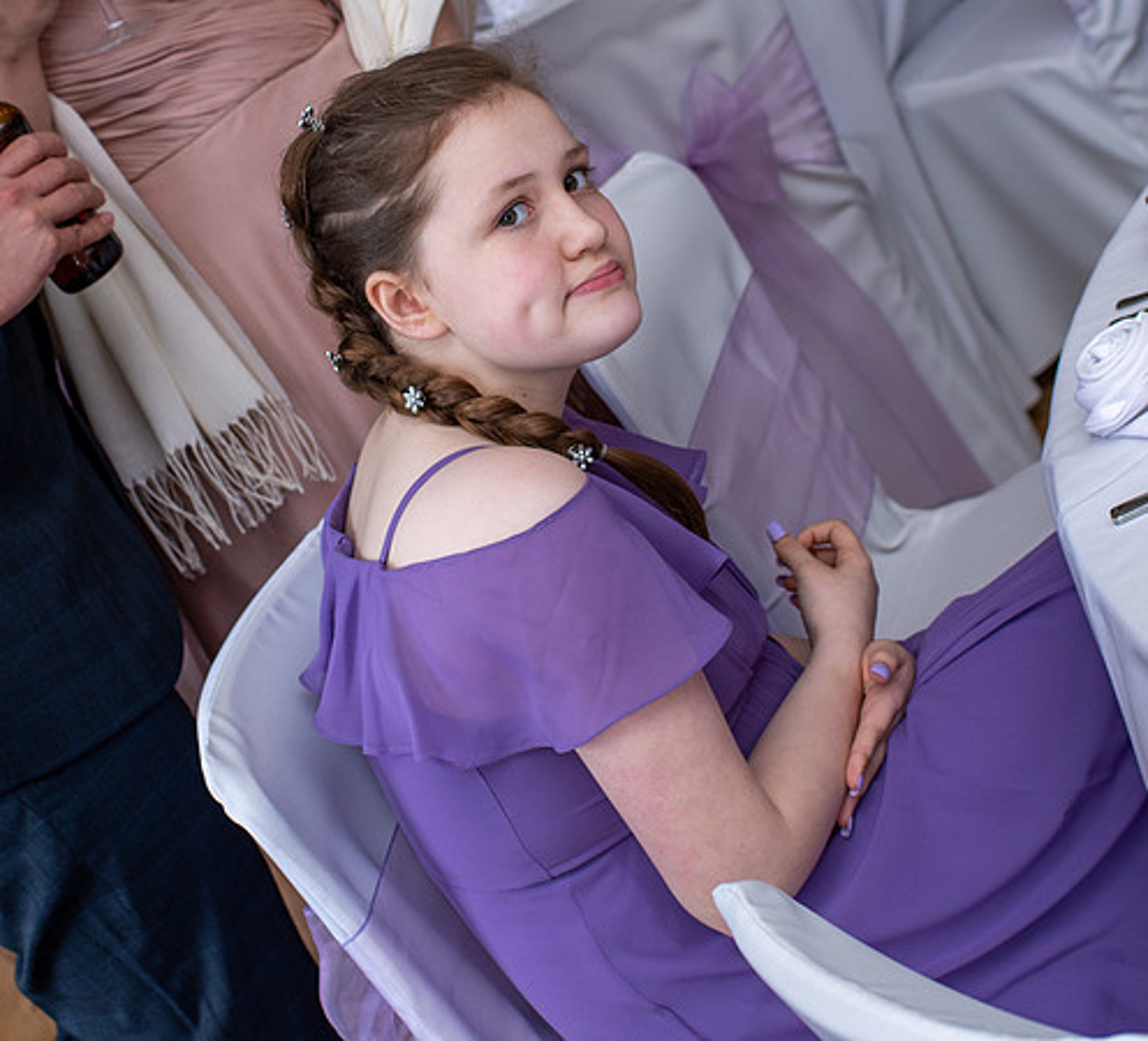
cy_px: 229
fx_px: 3102
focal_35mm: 87
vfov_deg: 18.9
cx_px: 546
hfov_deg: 21.0
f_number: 3.5
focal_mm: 35
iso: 160
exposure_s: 1/100
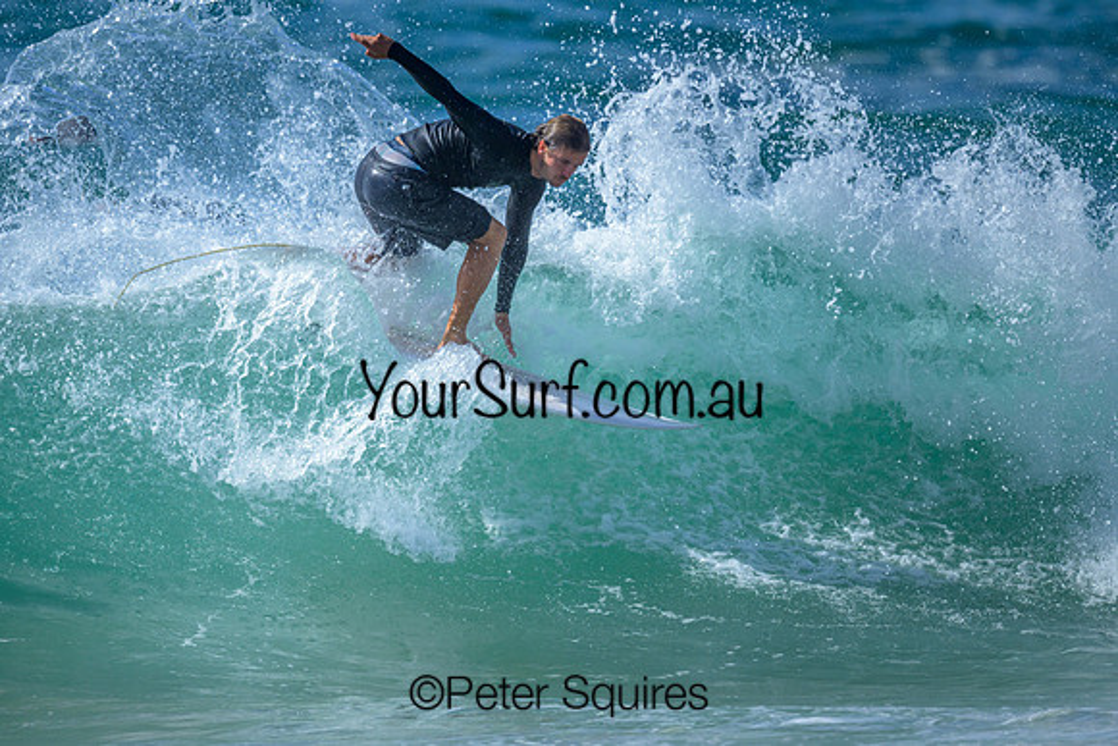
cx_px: 413
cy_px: 378
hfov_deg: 1.9
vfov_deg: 1.3
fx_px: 34137
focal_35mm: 1099
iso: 200
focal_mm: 800
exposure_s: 1/2000
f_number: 6.3
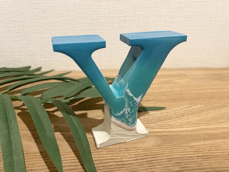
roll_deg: +0.1
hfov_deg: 67.3
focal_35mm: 26
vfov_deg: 53.1
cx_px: 114
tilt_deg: -25.9
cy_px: 86
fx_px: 172
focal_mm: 4.2
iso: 320
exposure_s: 1/50
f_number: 1.6
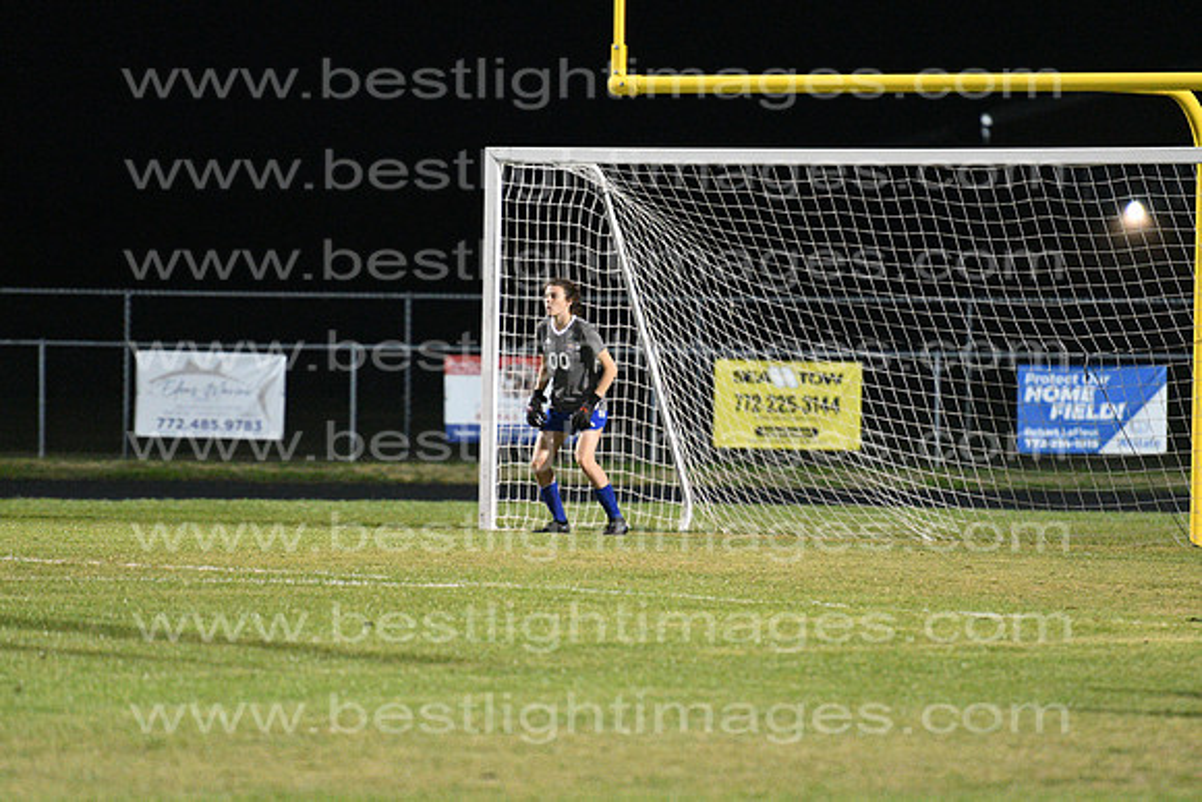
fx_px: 10019
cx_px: 601
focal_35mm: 300
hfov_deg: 6.9
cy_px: 401
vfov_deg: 4.6
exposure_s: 1/800
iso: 9000
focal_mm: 200
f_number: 2.8
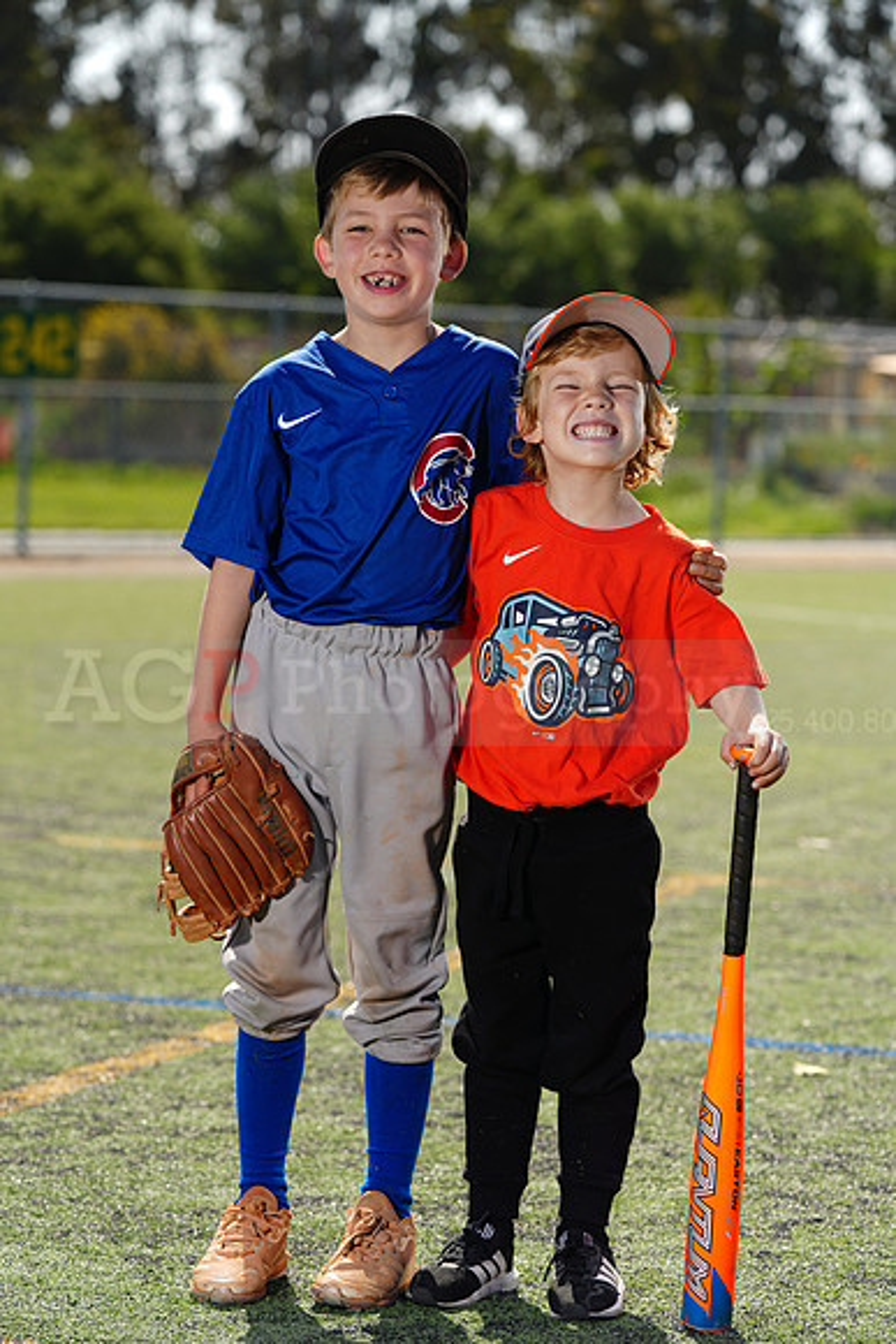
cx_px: 448
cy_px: 672
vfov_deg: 18.3
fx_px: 4179
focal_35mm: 112
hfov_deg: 12.2
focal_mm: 112
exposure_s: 1/250
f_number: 5
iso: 50
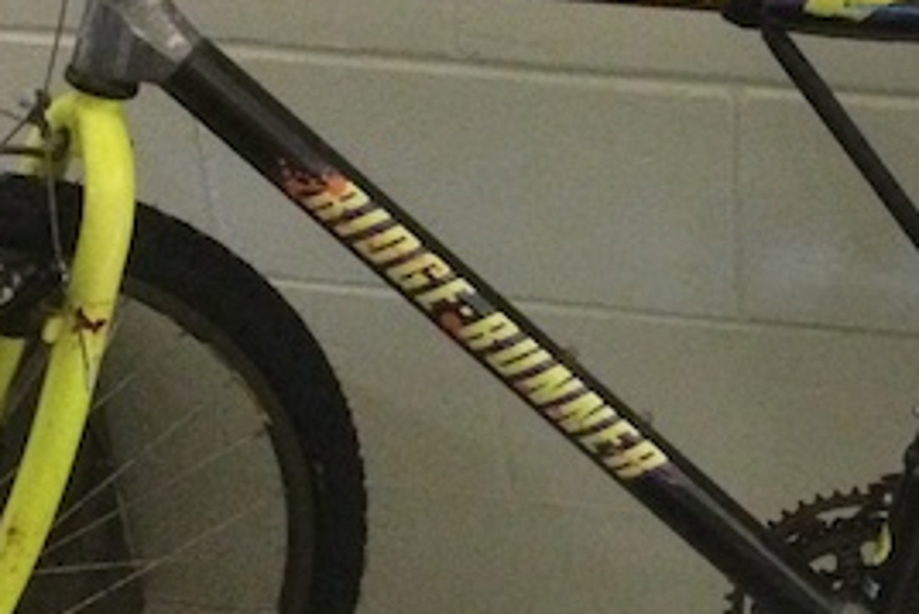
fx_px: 2299
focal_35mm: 90
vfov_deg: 15.2
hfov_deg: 22.3
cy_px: 340
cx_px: 724
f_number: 2.2
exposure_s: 1/15
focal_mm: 4.15
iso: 800
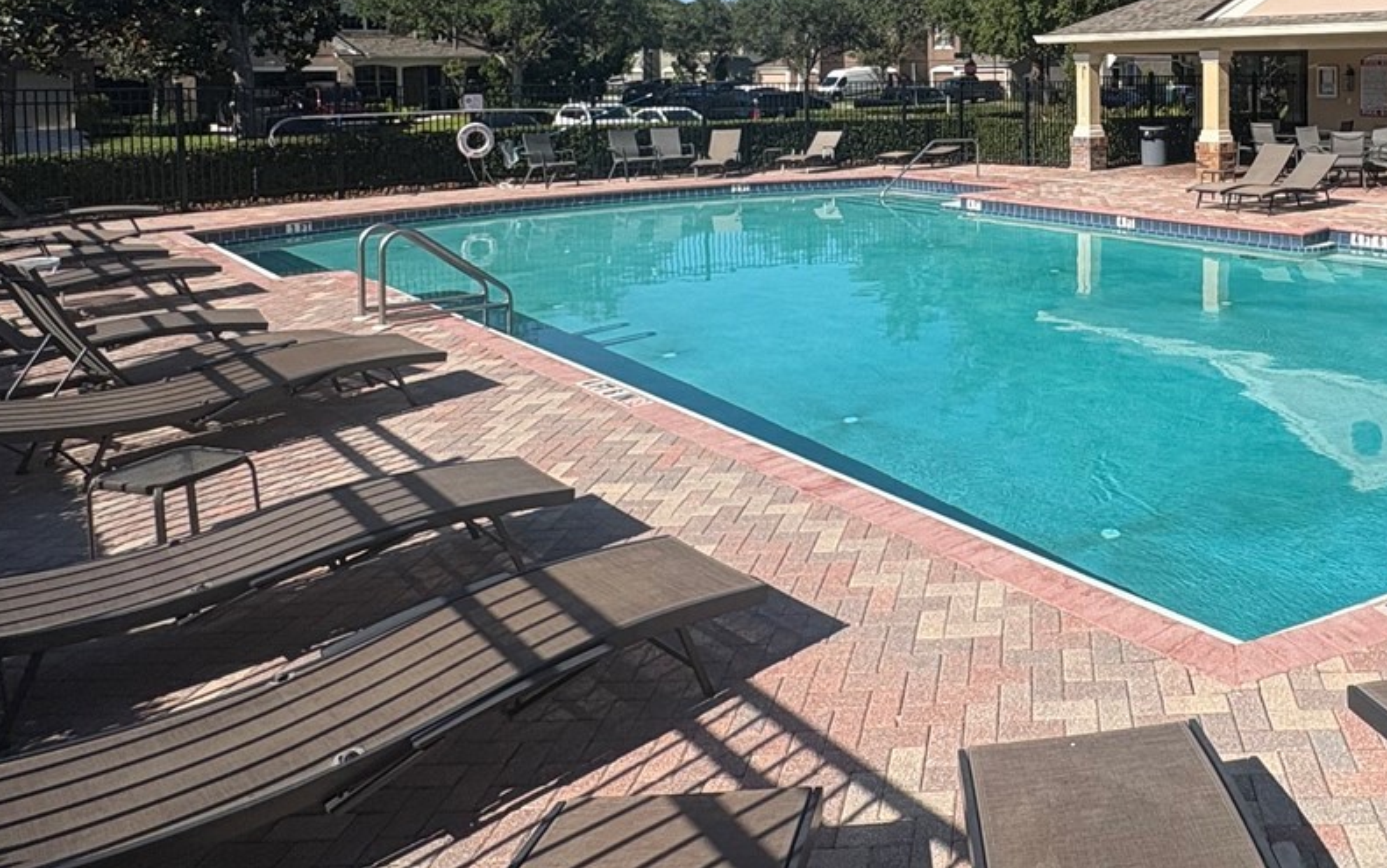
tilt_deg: -3.2
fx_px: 1134
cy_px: 126
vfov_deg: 39.5
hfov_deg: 58.9
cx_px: 1073
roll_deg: +1.3
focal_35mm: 30
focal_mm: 2.22
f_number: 2.2
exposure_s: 1/2028
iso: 50
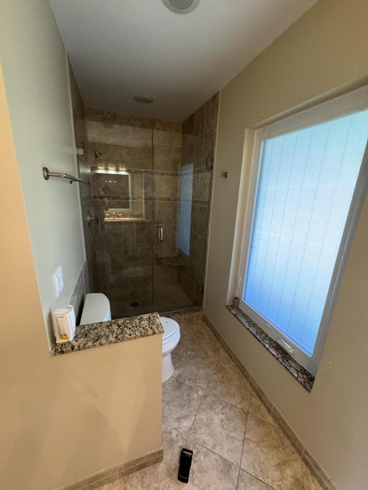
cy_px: 245
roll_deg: -1.8
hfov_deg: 85.7
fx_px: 198
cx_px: 184
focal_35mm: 14
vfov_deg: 102.1
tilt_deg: -13.9
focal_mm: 2.22
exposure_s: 1/60
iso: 500
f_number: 2.2
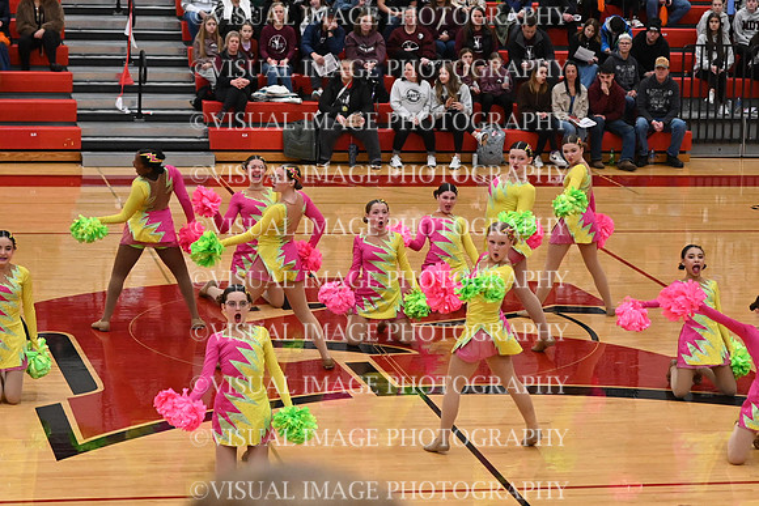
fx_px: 2214
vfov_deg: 13.0
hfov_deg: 19.5
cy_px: 253
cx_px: 380
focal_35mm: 105
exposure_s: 1/400
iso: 6400
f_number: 4
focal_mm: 70
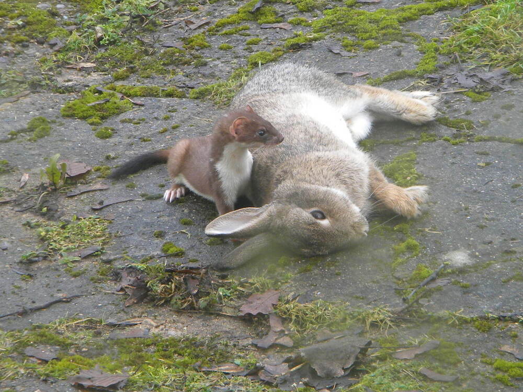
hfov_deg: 12.7
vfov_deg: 9.5
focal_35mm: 156
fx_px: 2357
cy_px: 196
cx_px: 262
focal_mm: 28.3
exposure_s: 1/59.7
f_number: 5
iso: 130
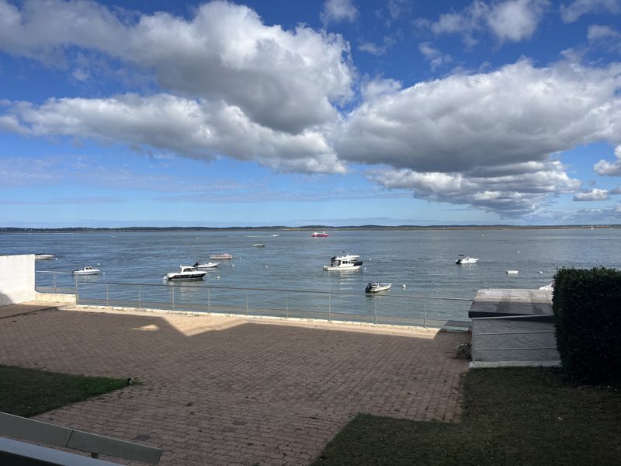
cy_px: 233
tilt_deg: +0.2
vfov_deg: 53.1
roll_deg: +0.7
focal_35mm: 26
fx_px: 466
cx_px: 310
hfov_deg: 67.3
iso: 50
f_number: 1.6
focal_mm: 5.1
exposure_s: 1/5319
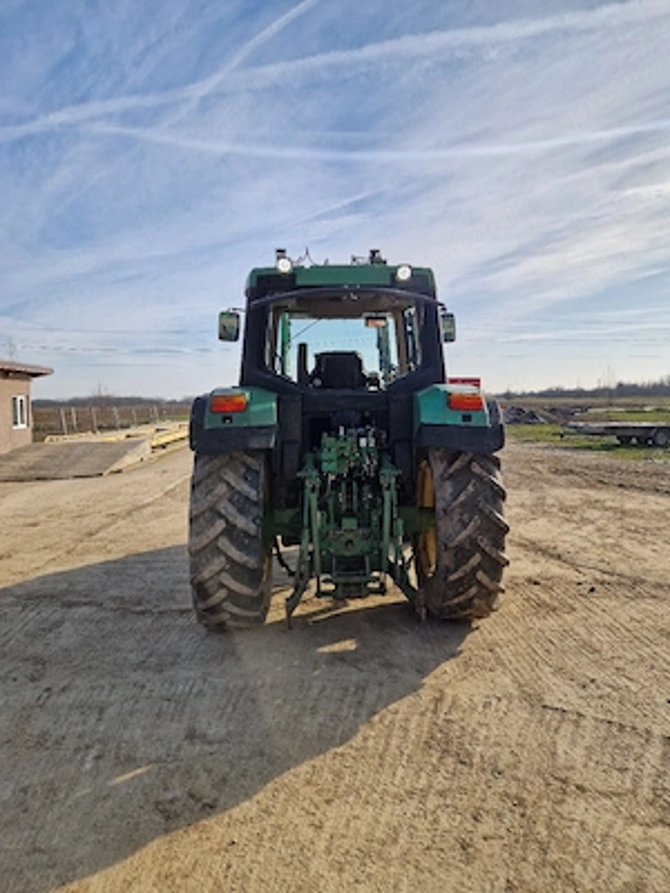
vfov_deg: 73.9
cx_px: 335
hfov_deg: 58.9
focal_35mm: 23
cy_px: 446
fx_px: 594
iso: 50
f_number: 1.8
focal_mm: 5.4
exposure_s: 1/1111
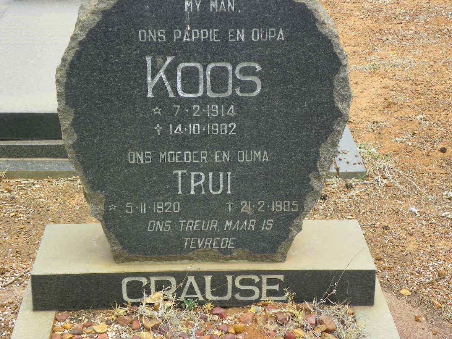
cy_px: 168
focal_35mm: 72
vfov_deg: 20.5
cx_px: 227
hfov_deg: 27.0
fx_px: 940
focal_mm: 12.6
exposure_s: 1/200
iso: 64
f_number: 3.5
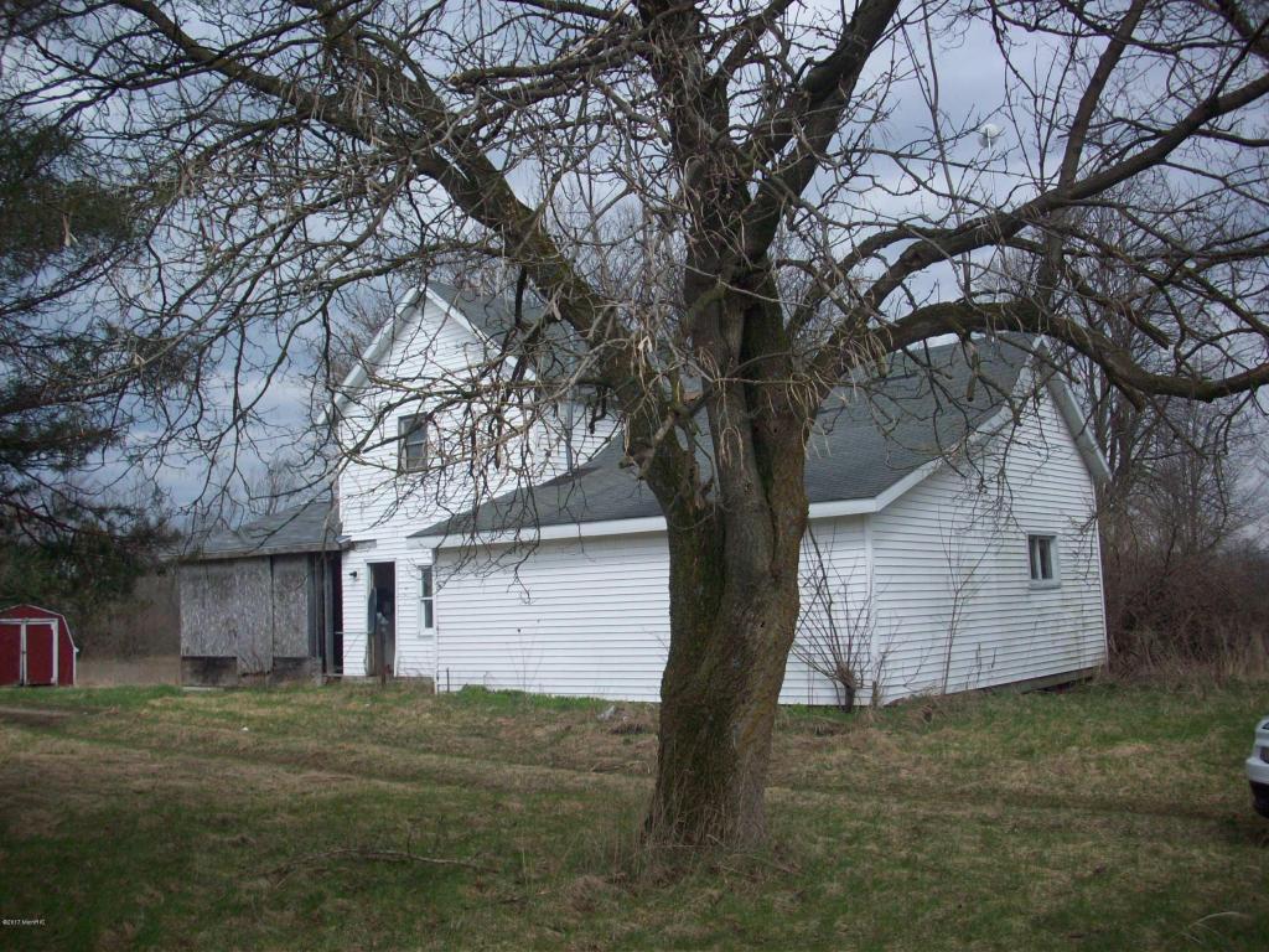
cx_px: 634
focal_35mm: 37
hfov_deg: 50.1
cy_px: 476
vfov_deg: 38.7
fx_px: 1356
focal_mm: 6.2
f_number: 5.6
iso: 80
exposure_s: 1/472
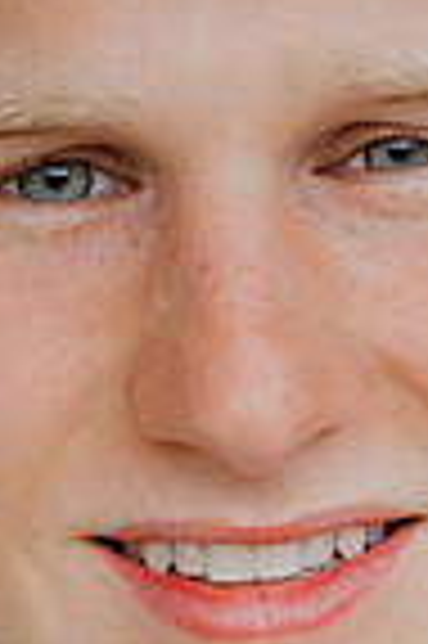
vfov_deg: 7.7
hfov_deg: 5.1
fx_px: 4791
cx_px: 167
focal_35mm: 268
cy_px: 486
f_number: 1.8
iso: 200
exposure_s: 1/2000
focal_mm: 85
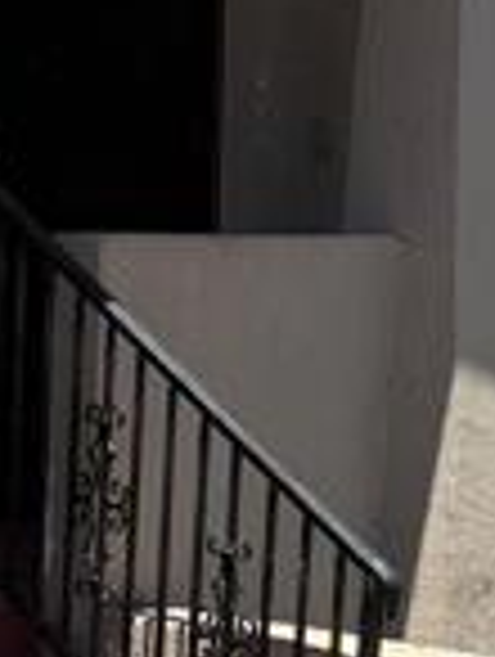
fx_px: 3194
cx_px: -261
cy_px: 549
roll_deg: -0.4
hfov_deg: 8.6
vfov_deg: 11.7
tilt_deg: -5.0
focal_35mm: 168
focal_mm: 6.76
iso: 80
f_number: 1.78
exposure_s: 1/4167
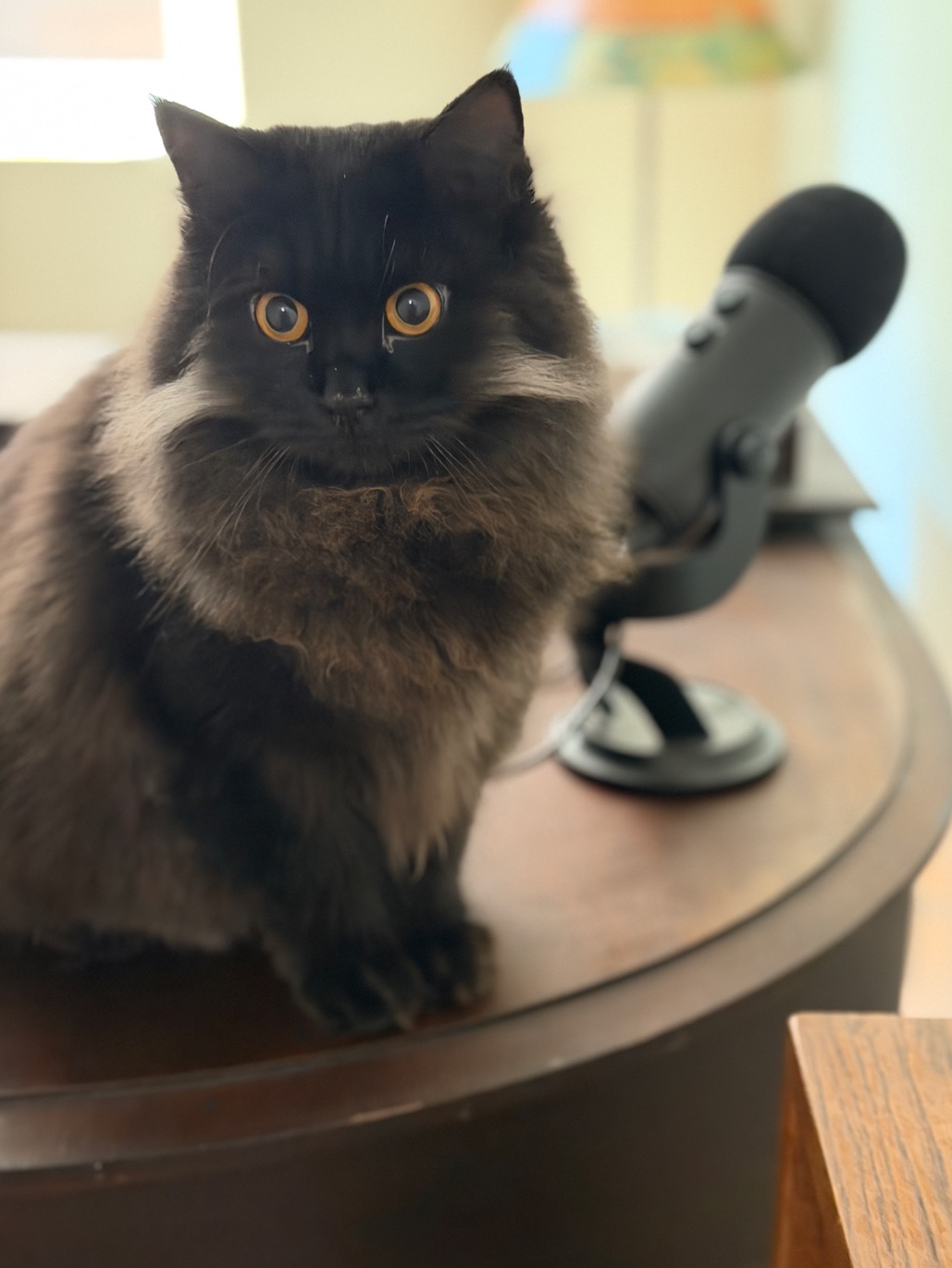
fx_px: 1796
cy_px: 639
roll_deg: -0.1
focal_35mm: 49
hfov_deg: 29.7
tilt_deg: -24.3
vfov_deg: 38.9
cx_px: 482
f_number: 1.78
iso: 640
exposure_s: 1/24
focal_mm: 6.76
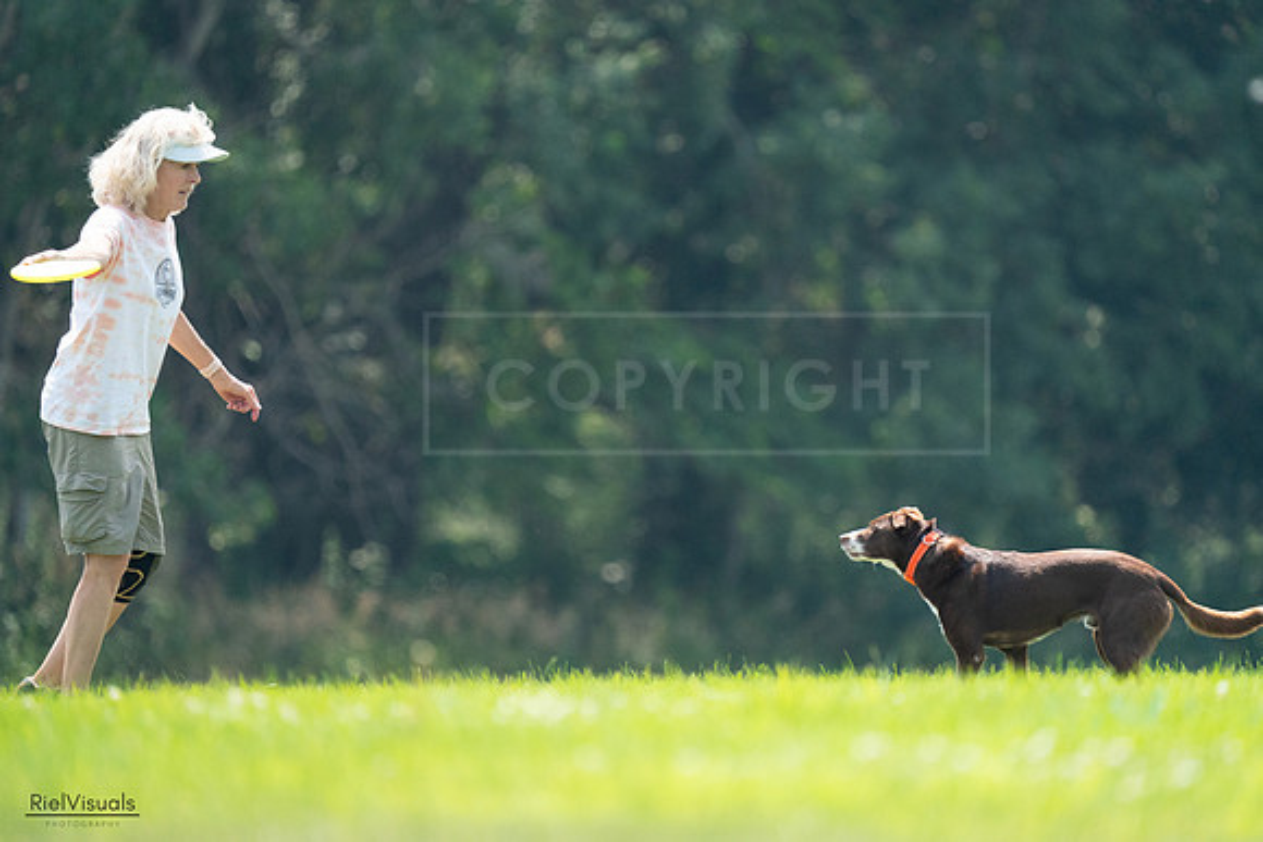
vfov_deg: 2.3
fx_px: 21054
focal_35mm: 600
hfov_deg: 3.4
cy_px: 421
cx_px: 632
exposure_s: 1/4000
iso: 4000
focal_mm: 600
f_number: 6.3
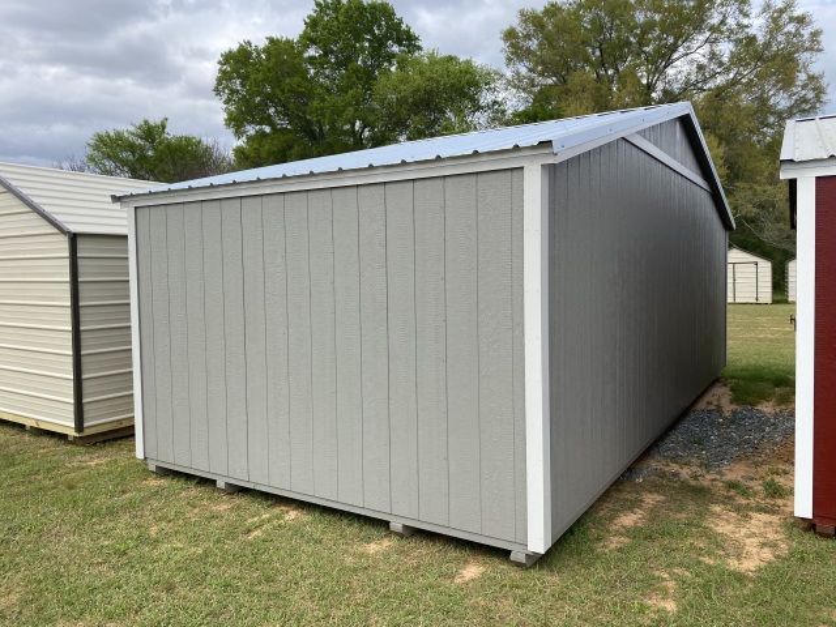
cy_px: 314
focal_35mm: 26
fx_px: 628
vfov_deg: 53.1
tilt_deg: -3.2
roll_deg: +3.5
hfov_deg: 67.3
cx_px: 418
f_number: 1.8
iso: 32
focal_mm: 4.25
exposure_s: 1/1898
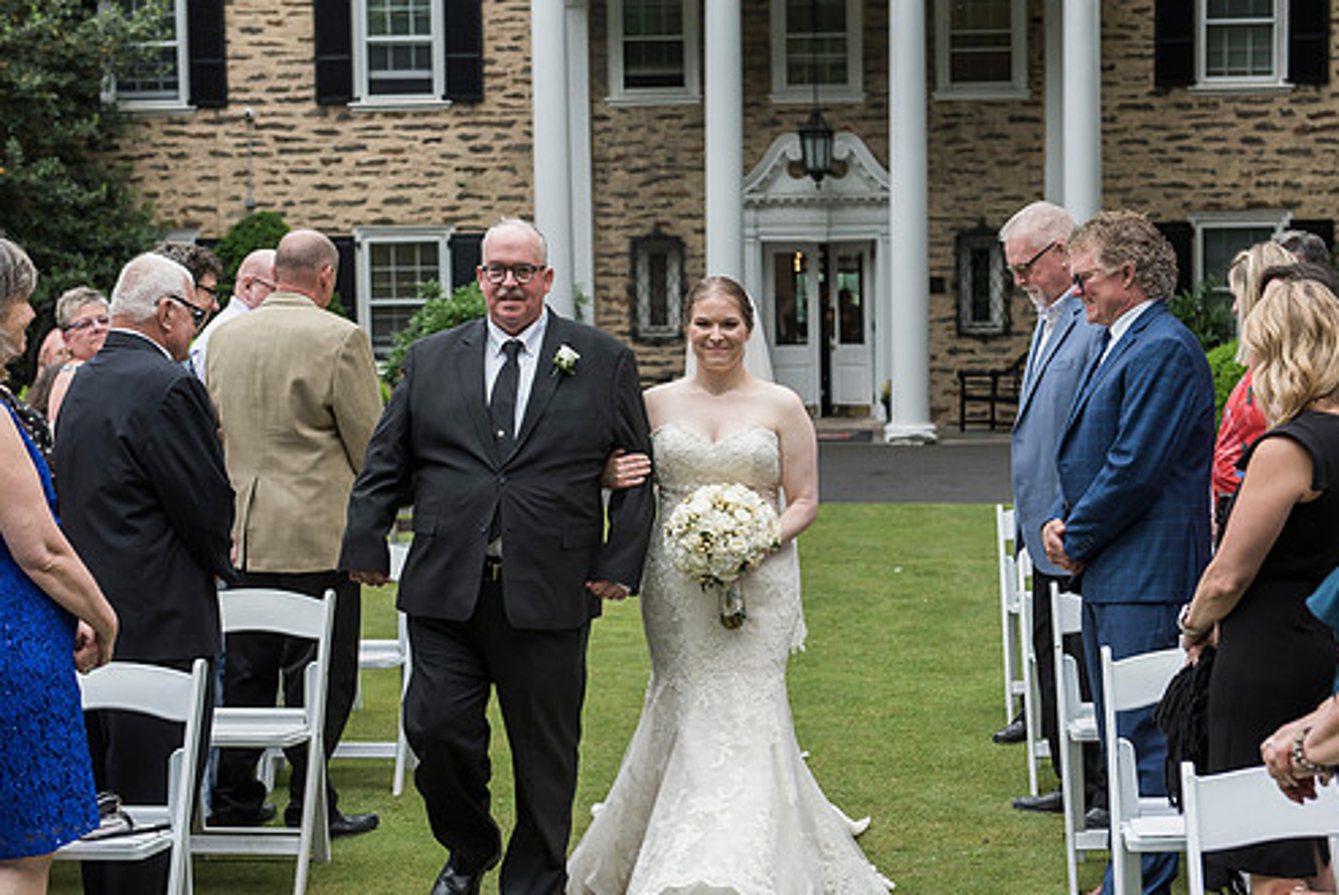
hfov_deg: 32.9
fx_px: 2270
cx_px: 713
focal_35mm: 61
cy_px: 443
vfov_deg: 22.3
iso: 800
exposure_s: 1/640
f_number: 4
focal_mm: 52
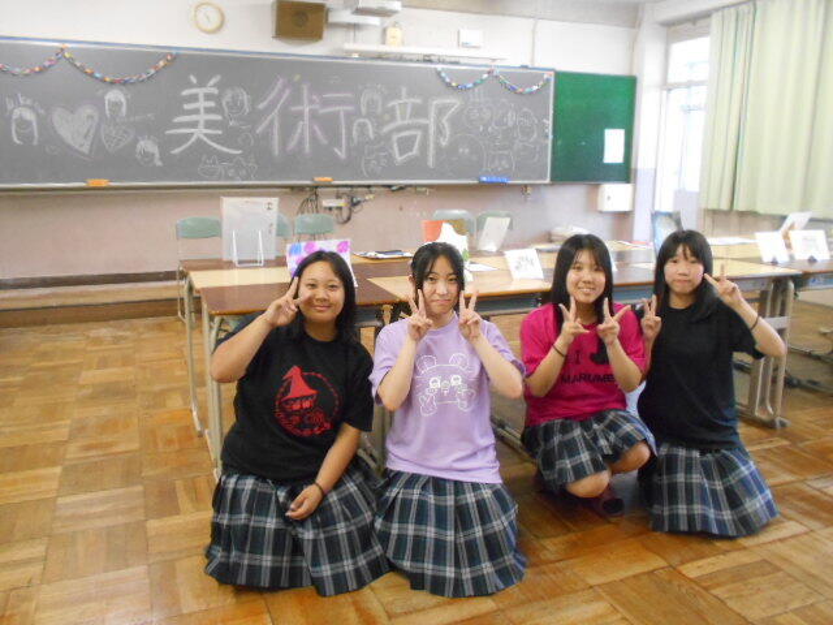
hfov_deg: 60.0
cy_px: 312
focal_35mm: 30
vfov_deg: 46.8
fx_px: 722
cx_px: 416
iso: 800
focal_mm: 5.1
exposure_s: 1/40
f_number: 3.4
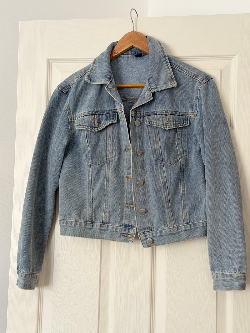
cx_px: 125
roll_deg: -2.0
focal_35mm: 48
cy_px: 166
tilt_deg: +3.1
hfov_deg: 30.3
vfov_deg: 39.7
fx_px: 462
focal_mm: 6.76
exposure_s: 1/60
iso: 160
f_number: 1.78
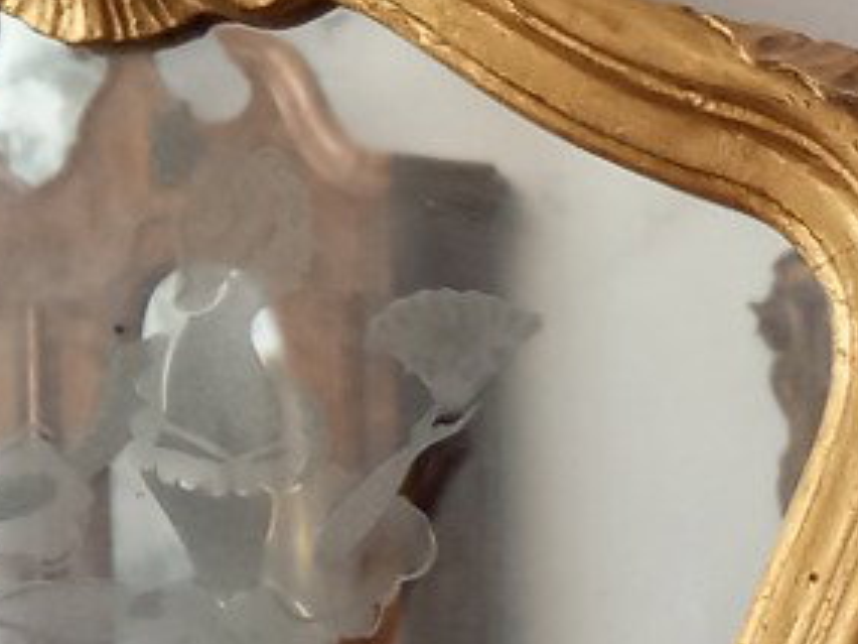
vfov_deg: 8.7
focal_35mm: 169
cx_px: 1453
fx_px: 4189
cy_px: 813
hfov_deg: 11.0
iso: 80
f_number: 2
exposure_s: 1/50
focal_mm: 4.6
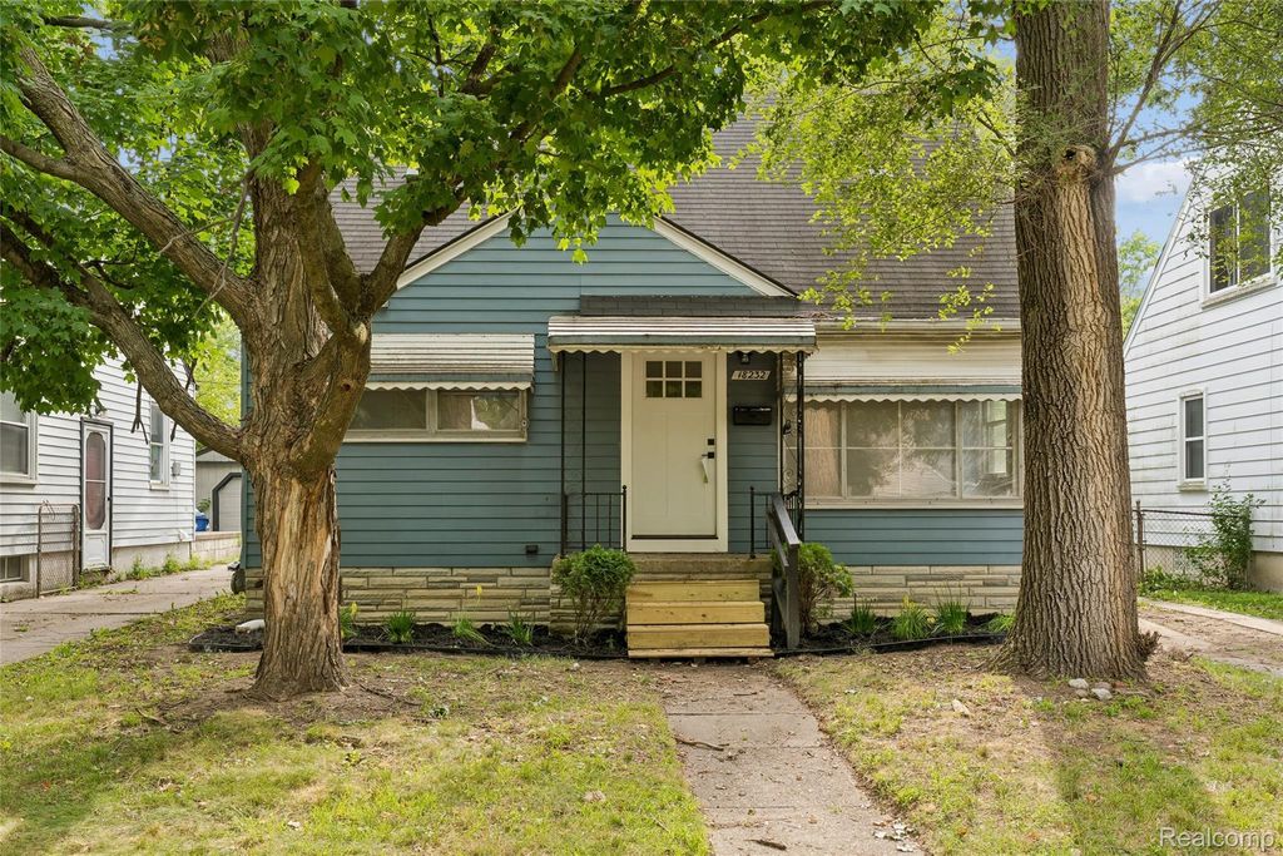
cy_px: 428
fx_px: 1069
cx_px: 642
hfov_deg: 61.9
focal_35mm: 30
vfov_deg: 43.6
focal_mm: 30
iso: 200
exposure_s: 1/13
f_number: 11
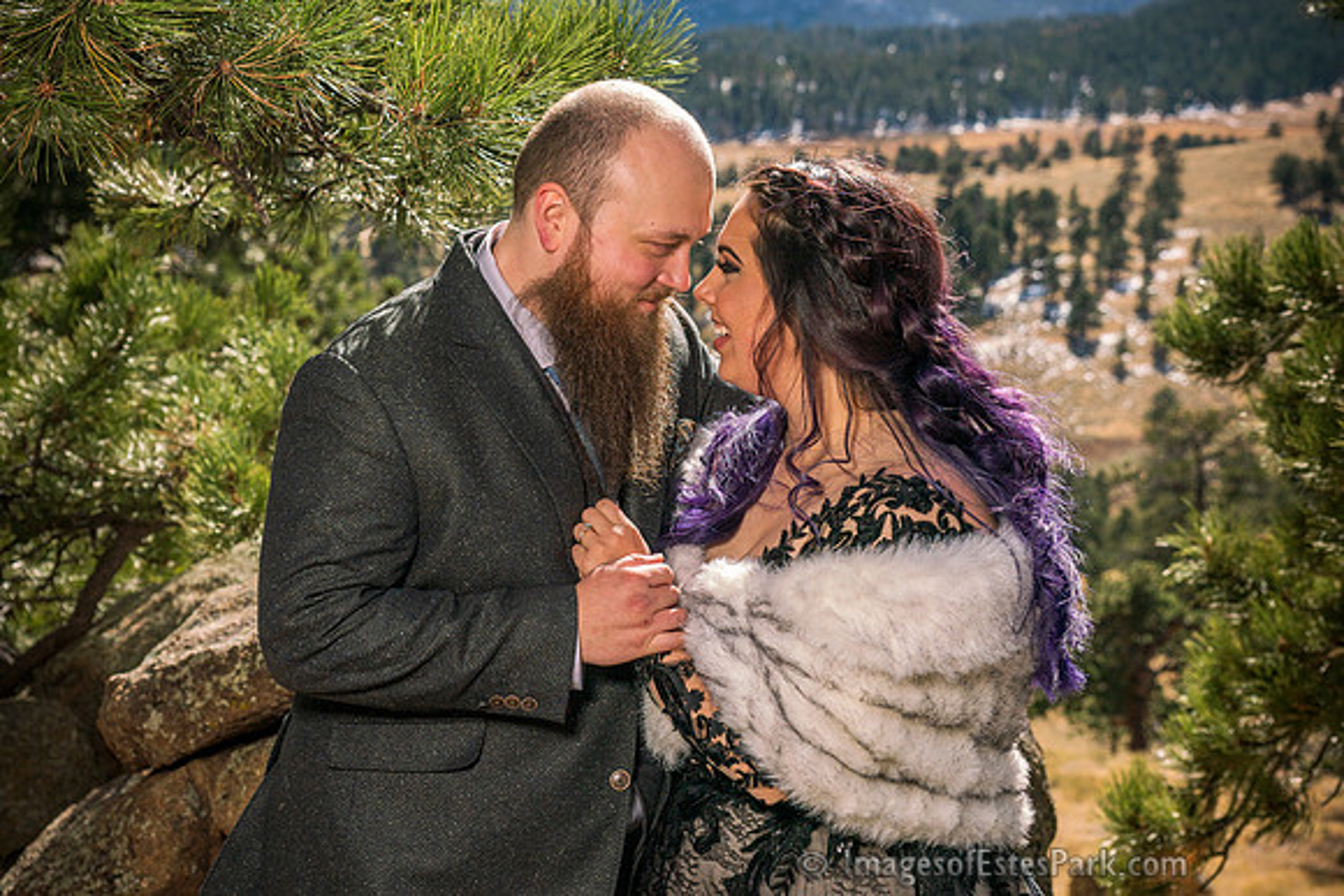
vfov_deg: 29.9
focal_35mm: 45
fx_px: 1680
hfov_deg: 43.6
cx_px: 672
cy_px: 448
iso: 200
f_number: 4.5
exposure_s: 1/2000
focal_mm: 45
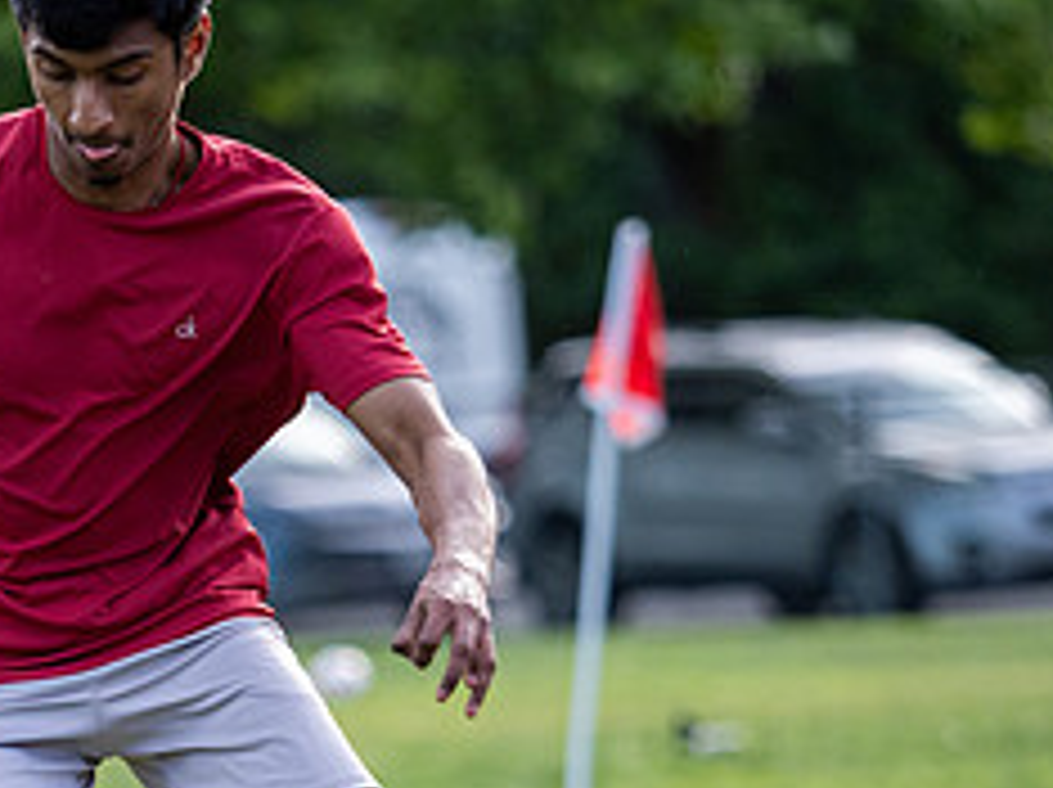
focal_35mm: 705
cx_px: 14
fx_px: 21424
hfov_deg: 2.8
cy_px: 651
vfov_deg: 2.1
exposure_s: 1/1250
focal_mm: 142
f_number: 2.8
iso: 400
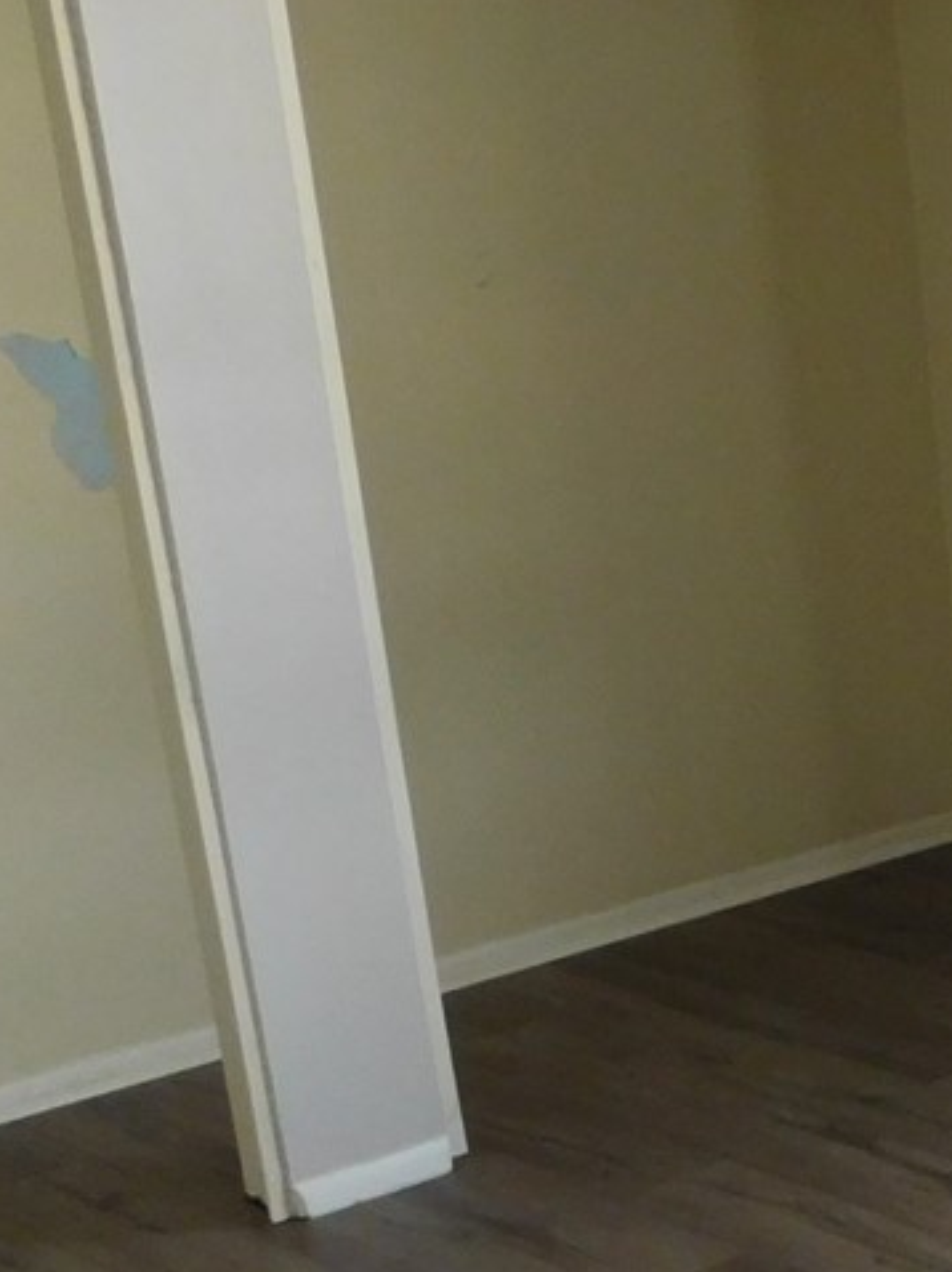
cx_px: 1758
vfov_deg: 25.2
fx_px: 2826
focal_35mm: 77
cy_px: 852
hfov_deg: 16.0
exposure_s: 1/30
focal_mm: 4
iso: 280
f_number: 3
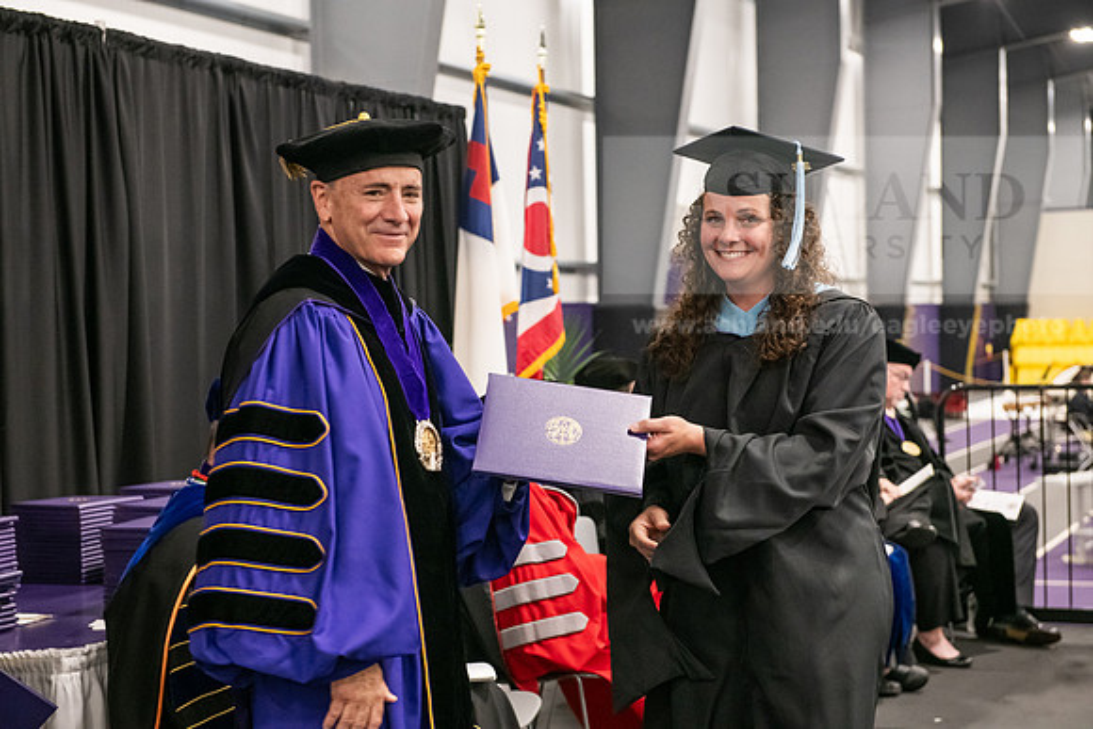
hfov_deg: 28.8
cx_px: 546
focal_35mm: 70
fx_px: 2126
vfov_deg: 19.5
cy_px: 364
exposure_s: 1/125
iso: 2000
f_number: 5
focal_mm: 70
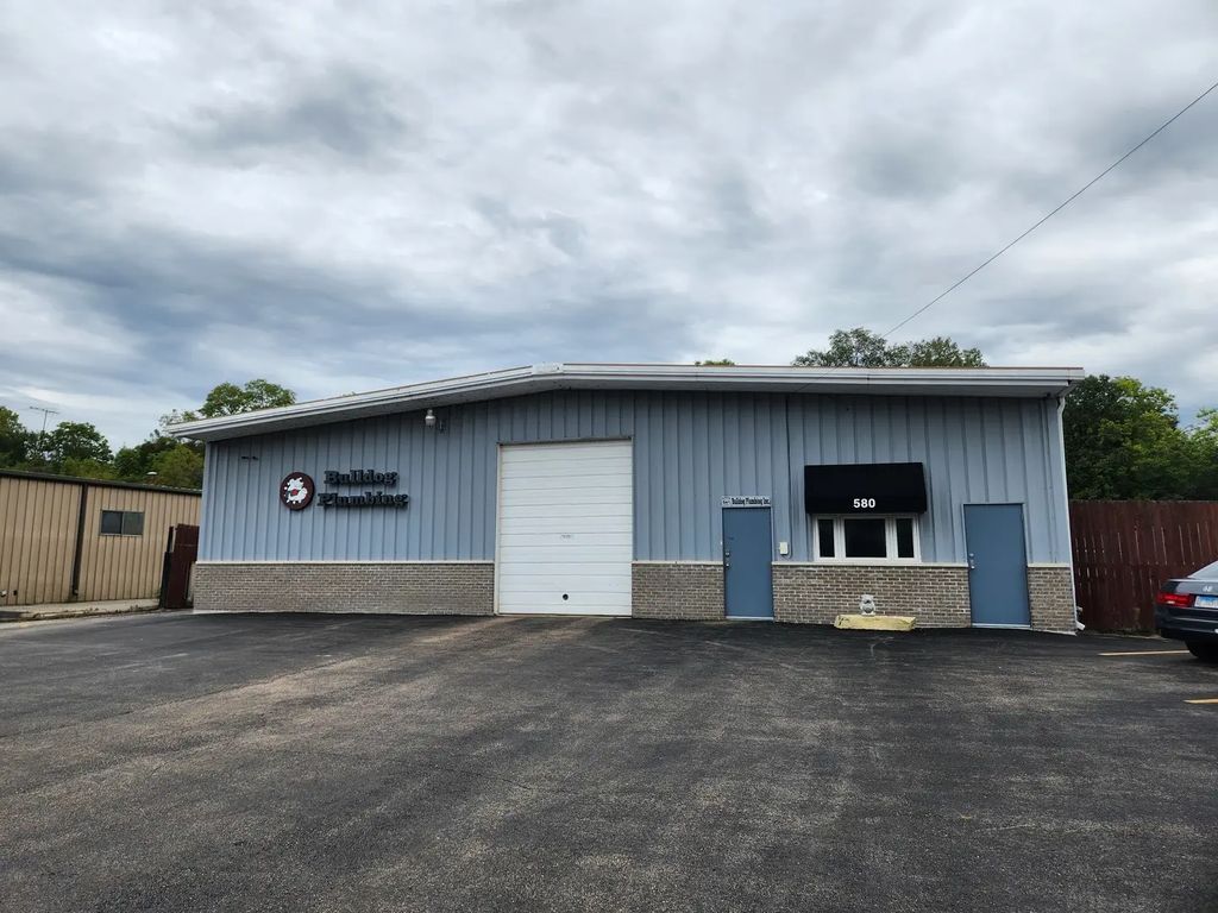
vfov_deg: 58.9
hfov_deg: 73.9
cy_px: 456
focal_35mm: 23
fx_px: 809
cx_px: 609
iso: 20
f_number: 1.8
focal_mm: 5.4
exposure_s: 1/1300
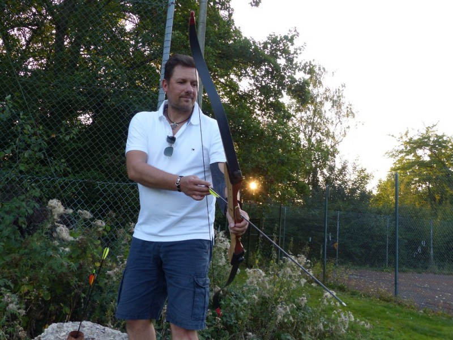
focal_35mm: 34
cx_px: 226
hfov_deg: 54.0
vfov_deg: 41.8
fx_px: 445
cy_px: 170
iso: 200
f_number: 3.2
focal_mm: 6
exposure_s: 1/250
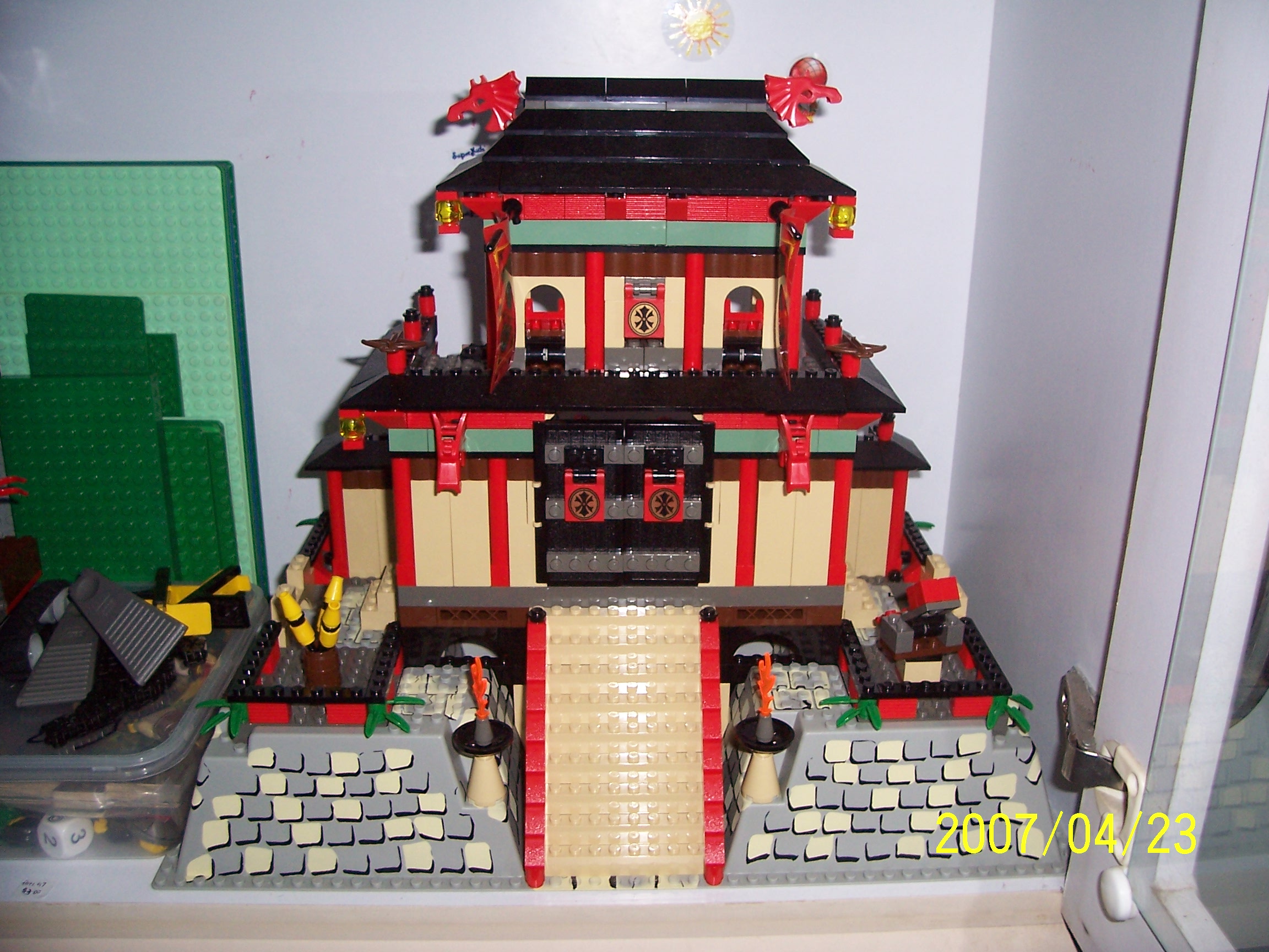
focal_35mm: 34
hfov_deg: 54.0
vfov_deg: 41.8
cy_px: 476
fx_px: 1246
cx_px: 634
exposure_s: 1/60
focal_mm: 5.6
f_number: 2.7
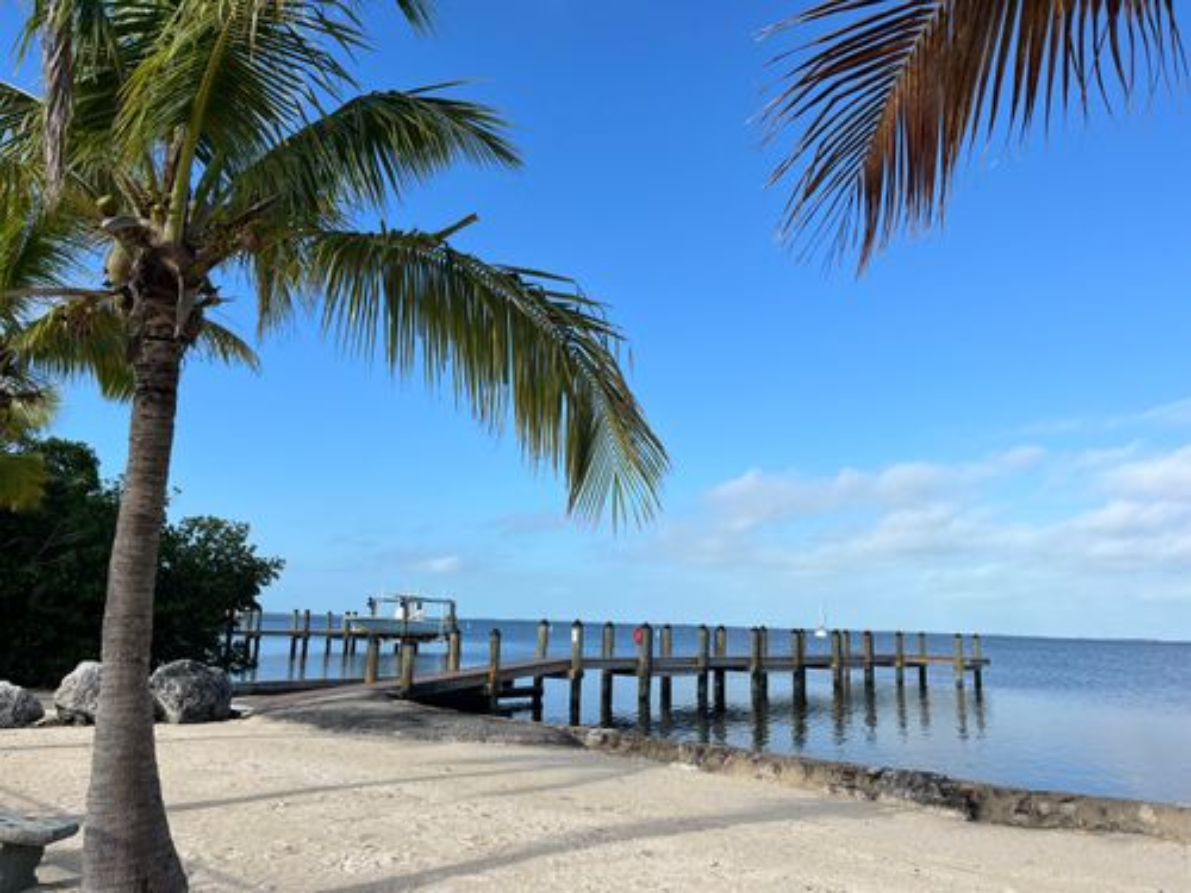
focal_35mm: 26
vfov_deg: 53.1
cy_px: 446
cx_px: 596
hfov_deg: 67.3
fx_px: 895
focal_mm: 5.1
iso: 50
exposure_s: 1/4016
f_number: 1.6
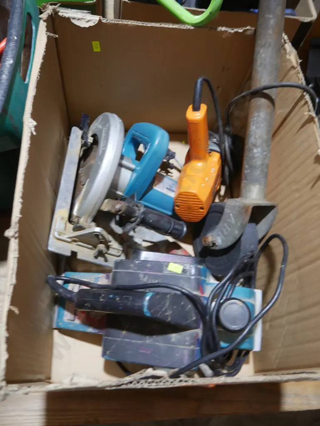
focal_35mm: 28
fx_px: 345
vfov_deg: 63.4
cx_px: 160
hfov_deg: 49.8
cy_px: 213
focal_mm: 14
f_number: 3.5
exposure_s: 1/60
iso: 400
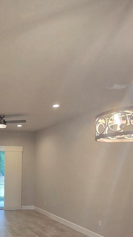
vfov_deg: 58.3
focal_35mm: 32
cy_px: 173
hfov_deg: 32.2
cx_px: -14
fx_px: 201
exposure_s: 1/60
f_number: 2.2
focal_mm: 2.2
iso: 160
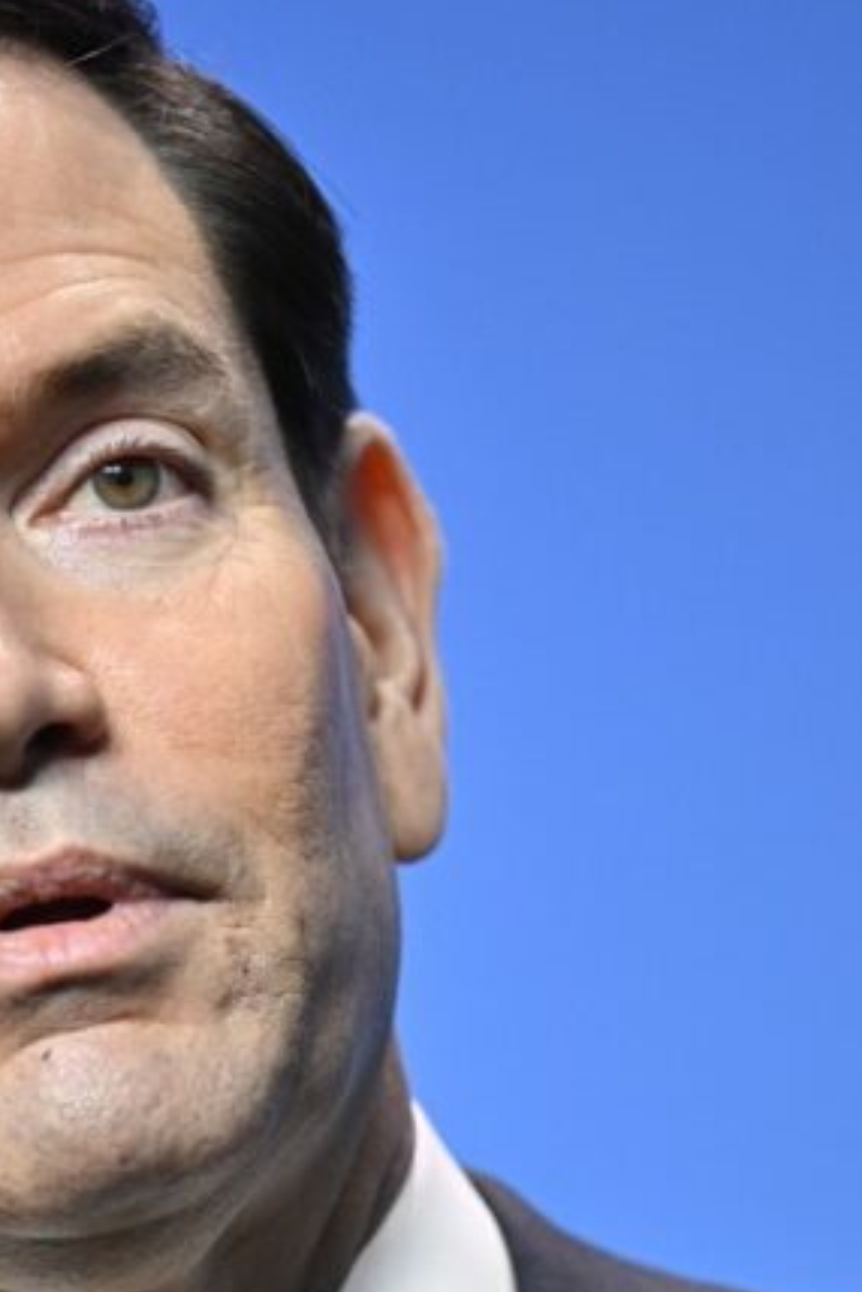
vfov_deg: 3.7
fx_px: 20112
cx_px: 160
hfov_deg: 2.5
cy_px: 976
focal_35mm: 560
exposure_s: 1/500
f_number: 2.8
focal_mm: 200
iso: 800
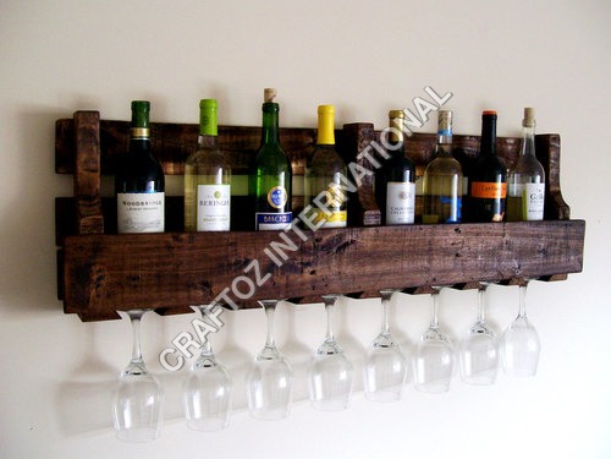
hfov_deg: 51.4
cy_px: 230
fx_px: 635
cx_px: 306
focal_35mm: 36
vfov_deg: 39.7
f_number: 2.7
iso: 160
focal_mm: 6
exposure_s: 1/13
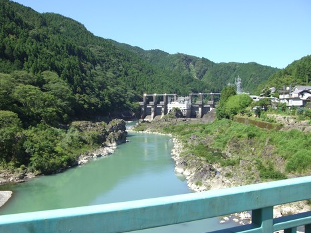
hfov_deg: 47.9
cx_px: 156
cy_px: 117
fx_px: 350
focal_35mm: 39
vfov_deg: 36.8
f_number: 4.3
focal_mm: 6.2
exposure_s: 1/320
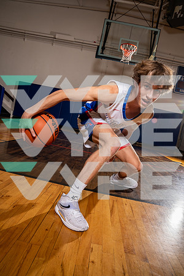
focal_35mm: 24
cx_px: 92
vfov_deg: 73.7
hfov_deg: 53.1
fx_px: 184
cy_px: 138
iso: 320
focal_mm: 24
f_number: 8
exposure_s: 1/250
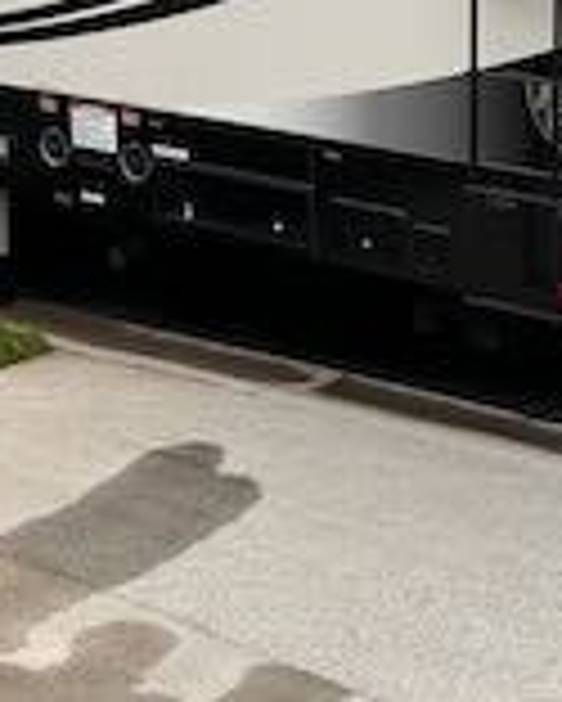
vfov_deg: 19.5
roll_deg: -0.1
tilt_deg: -10.0
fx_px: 1994
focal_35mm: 96
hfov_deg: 15.6
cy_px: 32
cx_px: -54
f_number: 1.78
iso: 80
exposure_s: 1/1988
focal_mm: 6.86
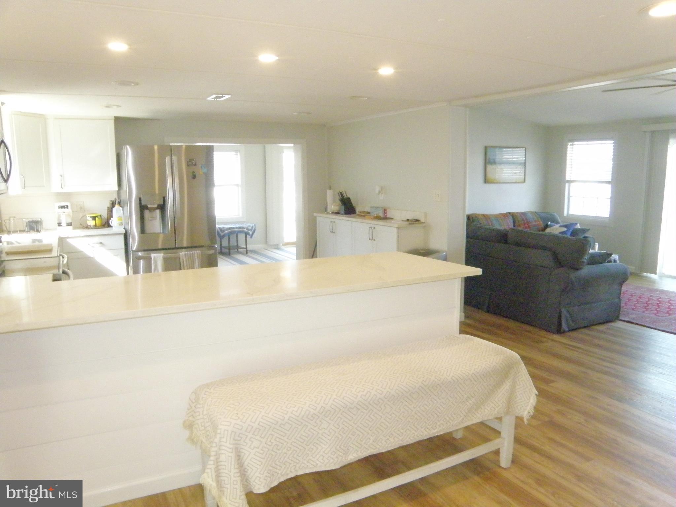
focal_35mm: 26
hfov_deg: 67.3
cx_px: 338
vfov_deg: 53.1
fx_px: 508
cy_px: 254
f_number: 5.6
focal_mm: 4.6
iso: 800
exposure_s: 1/60
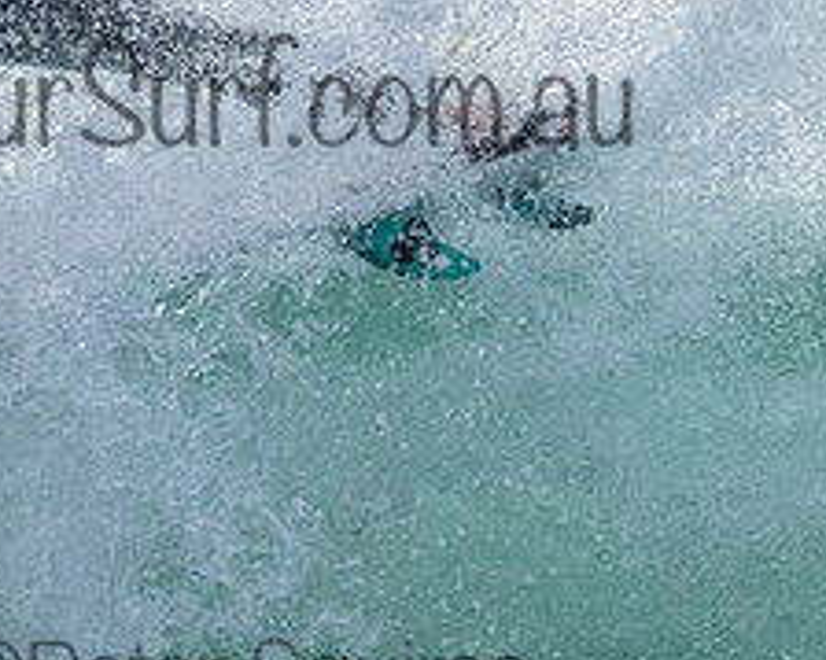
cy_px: 316
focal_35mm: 2645
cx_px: 626
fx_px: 64633
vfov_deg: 0.6
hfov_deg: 0.7
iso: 5000
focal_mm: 800
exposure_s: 1/2000
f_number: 11
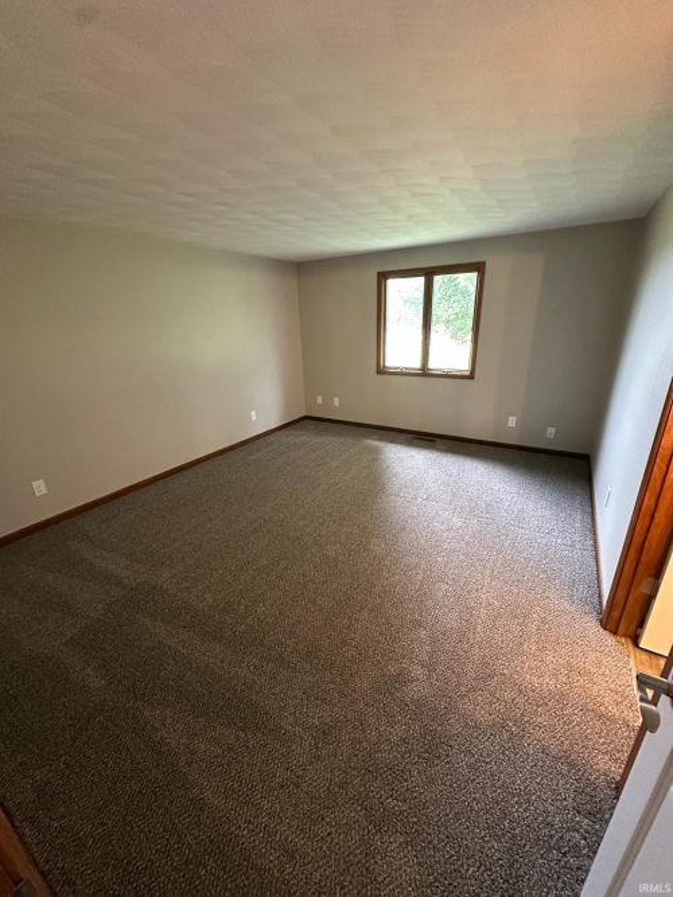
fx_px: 363
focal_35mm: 14
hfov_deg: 85.7
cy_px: 448
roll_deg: +2.5
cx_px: 336
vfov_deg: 102.1
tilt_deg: -19.0
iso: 500
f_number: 2.2
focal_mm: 2.22
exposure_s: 1/60
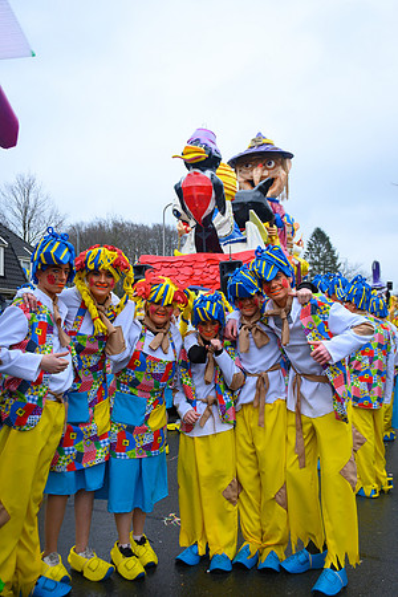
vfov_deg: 53.1
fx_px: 597
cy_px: 298
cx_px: 199
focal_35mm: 36
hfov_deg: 36.9
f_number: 6.3
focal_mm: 24
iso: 400
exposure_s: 1/1000
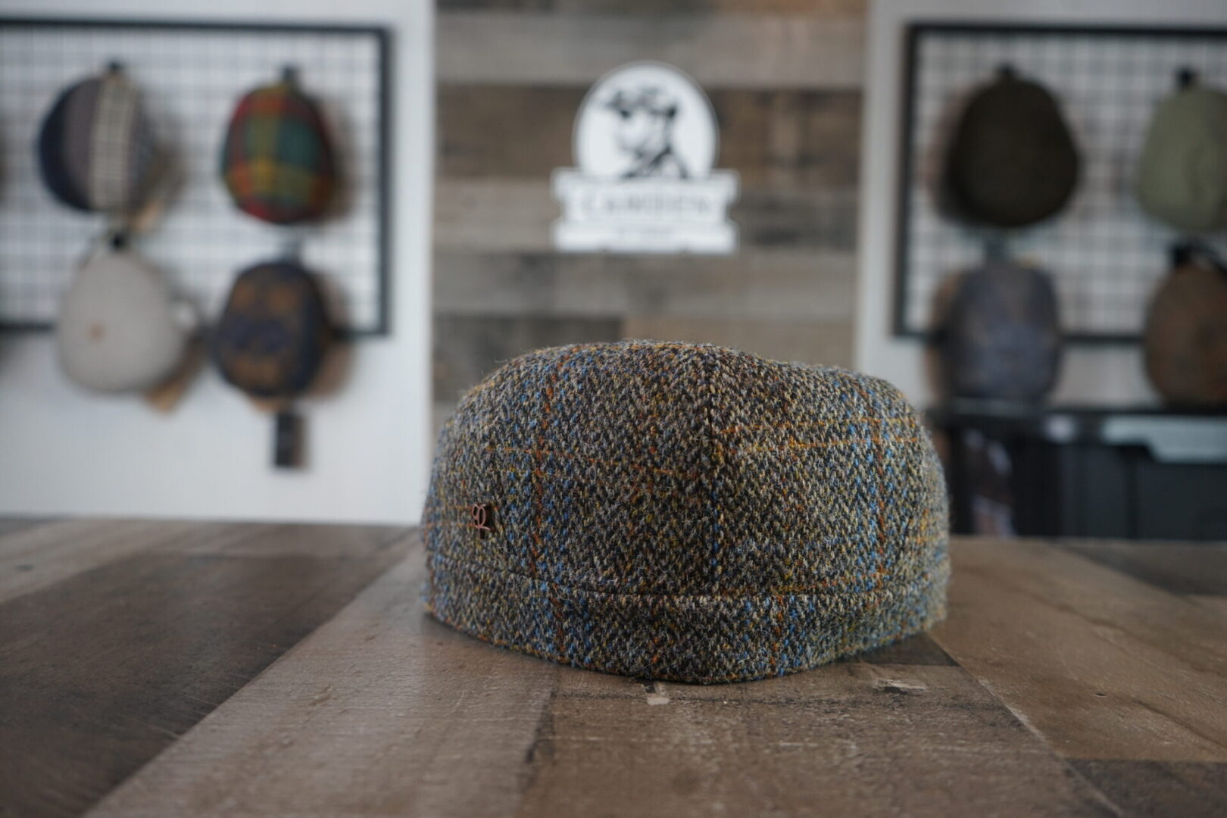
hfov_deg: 65.5
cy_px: 409
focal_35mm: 28
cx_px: 614
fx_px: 954
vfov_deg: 46.4
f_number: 4
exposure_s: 1/60
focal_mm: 28
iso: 500
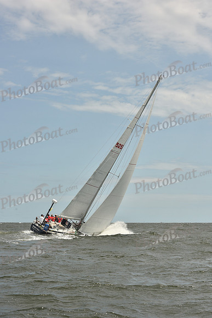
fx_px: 618
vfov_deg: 28.8
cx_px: 106
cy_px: 159
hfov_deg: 19.5
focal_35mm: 70
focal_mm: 70
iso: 250
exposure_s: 1/800
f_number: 10
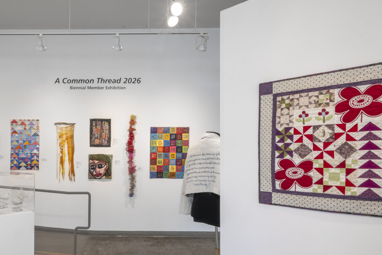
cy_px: 161
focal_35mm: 26
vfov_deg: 49.0
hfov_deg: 66.7
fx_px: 276
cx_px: 115
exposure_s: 1
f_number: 16
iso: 100
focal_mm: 14
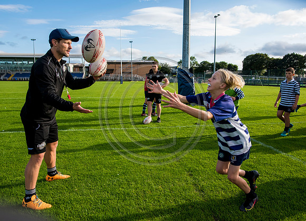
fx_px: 199
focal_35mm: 23
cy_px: 102
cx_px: 155
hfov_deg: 75.1
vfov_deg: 58.1
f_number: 4.5
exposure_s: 1/2000
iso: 800
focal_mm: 20
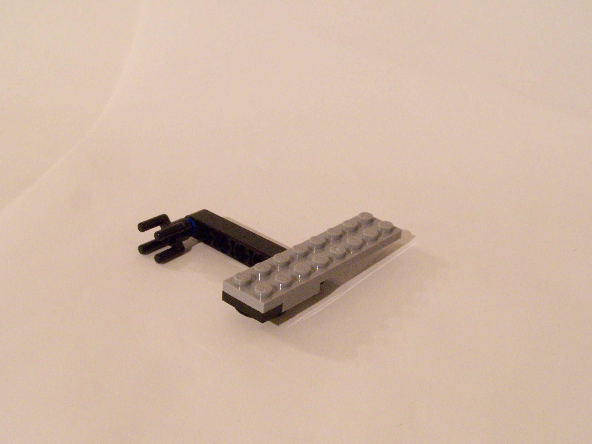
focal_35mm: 51
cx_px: 296
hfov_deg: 37.5
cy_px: 222
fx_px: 872
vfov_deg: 28.6
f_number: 8
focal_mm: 8.5
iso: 400
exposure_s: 1/2
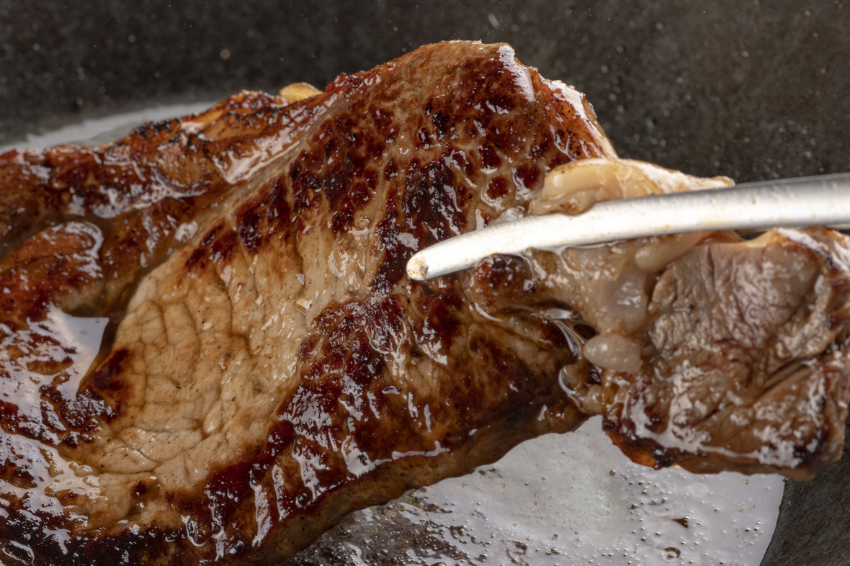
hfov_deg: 11.5
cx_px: 256
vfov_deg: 7.7
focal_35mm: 178
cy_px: 349
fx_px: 4201
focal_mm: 105
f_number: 11
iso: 50
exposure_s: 1/125
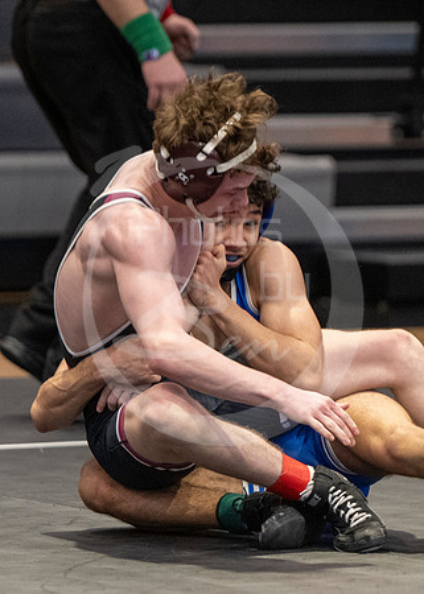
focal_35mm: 455
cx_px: 206
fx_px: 7677
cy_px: 479
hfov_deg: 3.2
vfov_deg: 4.4
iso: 3200
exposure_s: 1/1000
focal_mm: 170
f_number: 2.8
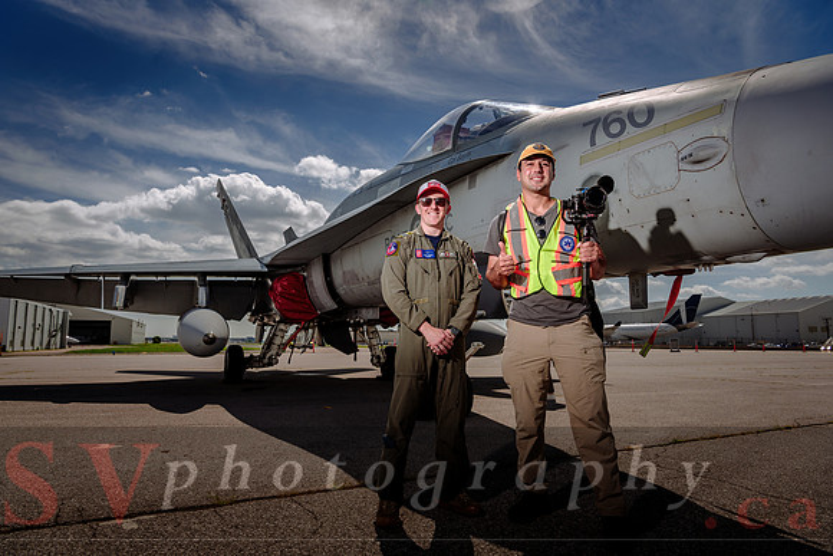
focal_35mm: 24
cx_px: 416
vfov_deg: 53.2
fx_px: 555
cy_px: 278
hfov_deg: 73.7
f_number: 8
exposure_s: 1/250
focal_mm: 24
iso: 64
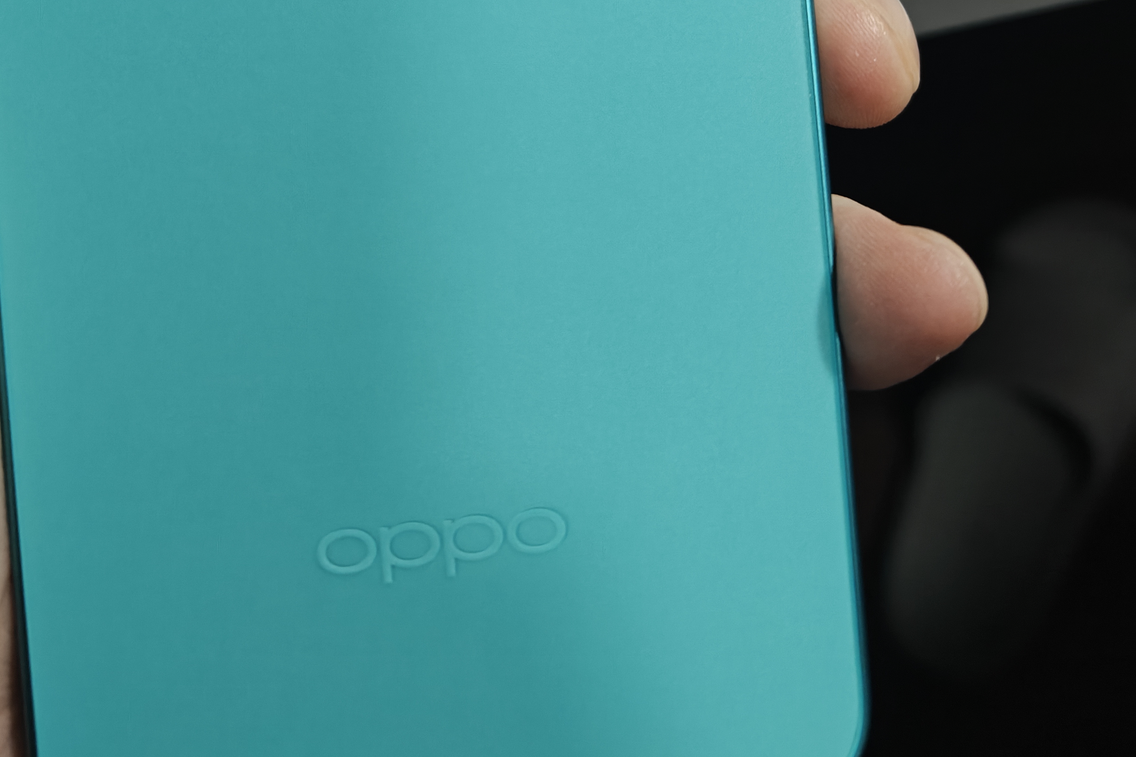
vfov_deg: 30.3
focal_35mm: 40
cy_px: -55
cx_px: 485
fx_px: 1262
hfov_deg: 48.3
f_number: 1.8
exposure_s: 1/100
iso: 320
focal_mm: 5.59
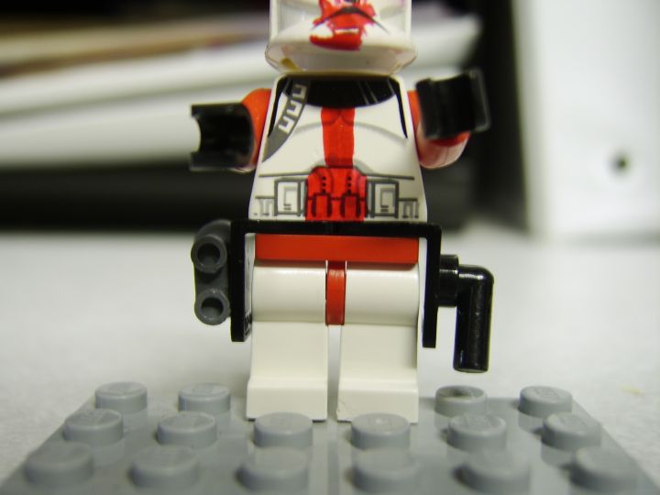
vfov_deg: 45.4
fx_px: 591
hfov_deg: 58.4
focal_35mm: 31
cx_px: 330
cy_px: 248
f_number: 2.7
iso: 71
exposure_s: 1/6
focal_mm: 8.13
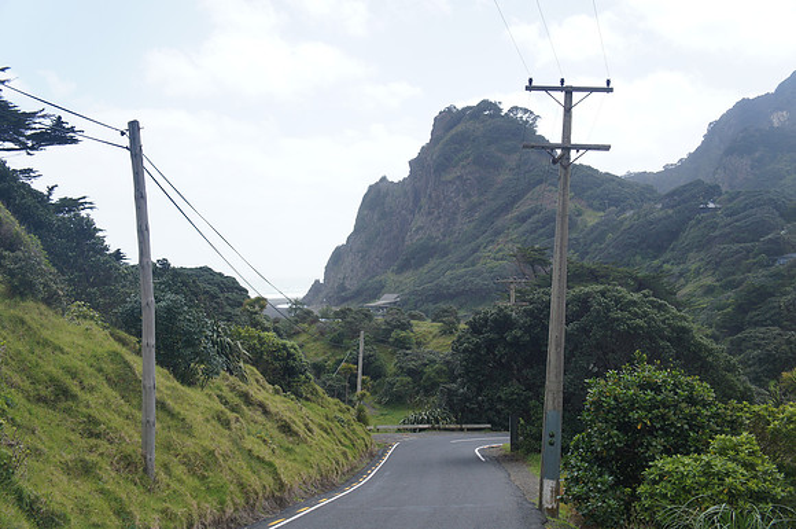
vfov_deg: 28.9
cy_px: 264
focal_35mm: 46
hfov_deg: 42.4
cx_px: 398
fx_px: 1027
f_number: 7.1
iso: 200
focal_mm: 31
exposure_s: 1/500
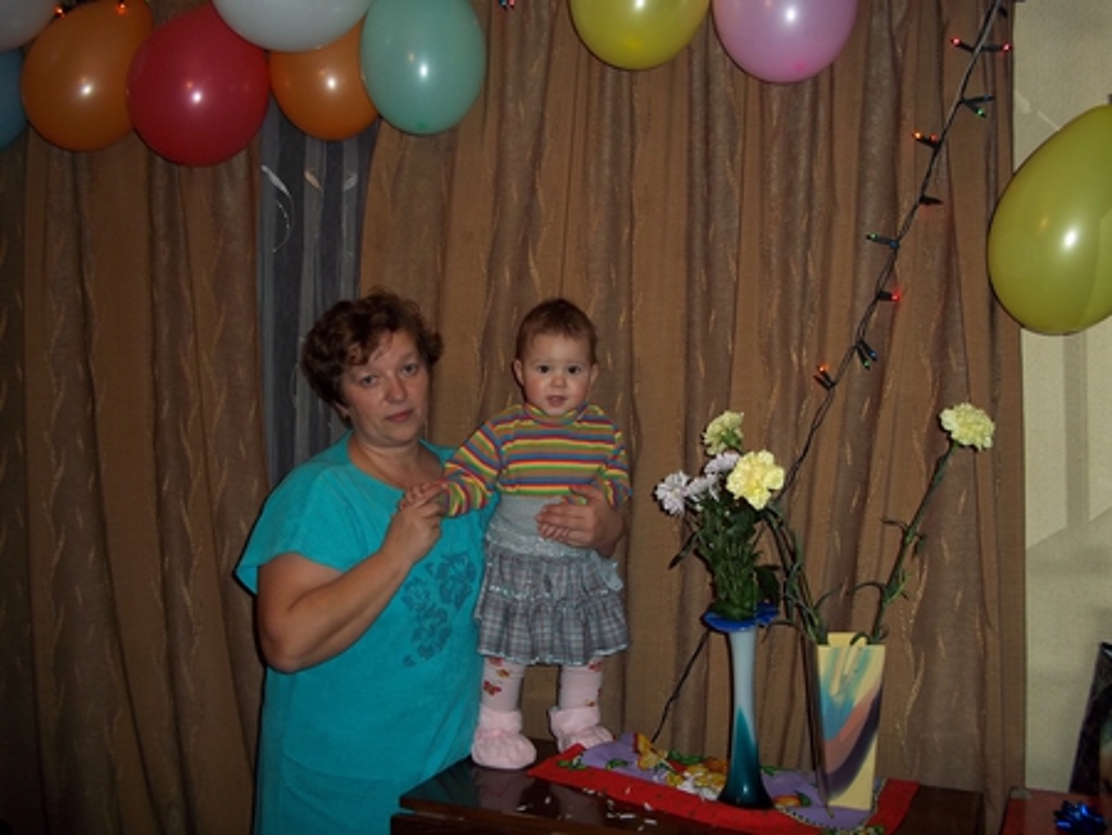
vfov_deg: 39.7
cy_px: 418
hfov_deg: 51.3
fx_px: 1157
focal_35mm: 36
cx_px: 556
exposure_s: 1/30
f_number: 3.1
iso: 80
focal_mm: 6.5
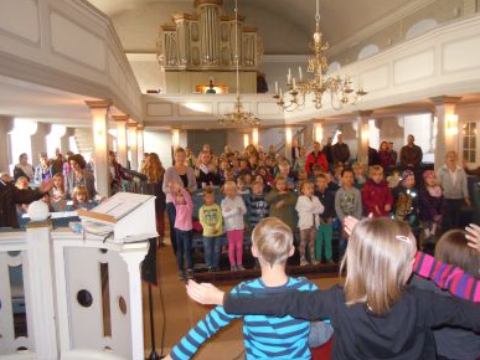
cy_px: 181
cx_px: 246
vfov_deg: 45.4
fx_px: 430
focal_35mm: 31
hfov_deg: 58.4
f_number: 3.5
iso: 640
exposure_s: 1/30
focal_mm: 5.4
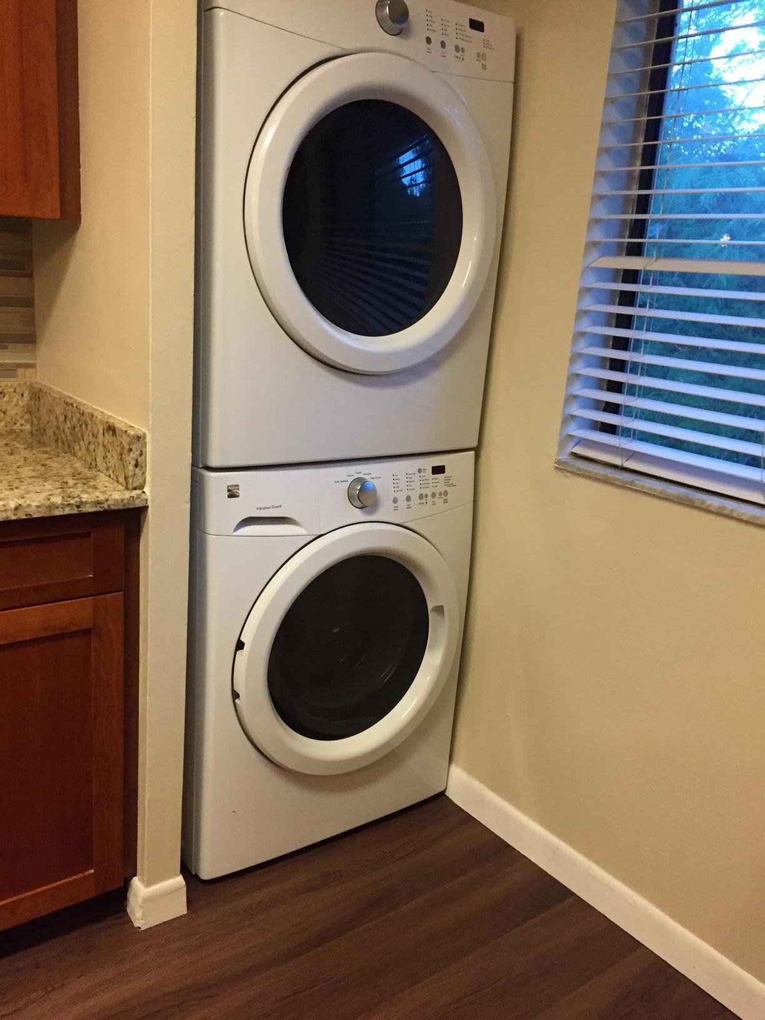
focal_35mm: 29
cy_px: 510
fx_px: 855
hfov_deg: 48.2
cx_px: 382
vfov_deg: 61.7
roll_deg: -4.0
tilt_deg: -14.3
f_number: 2.2
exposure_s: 1/30
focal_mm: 4.15
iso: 250
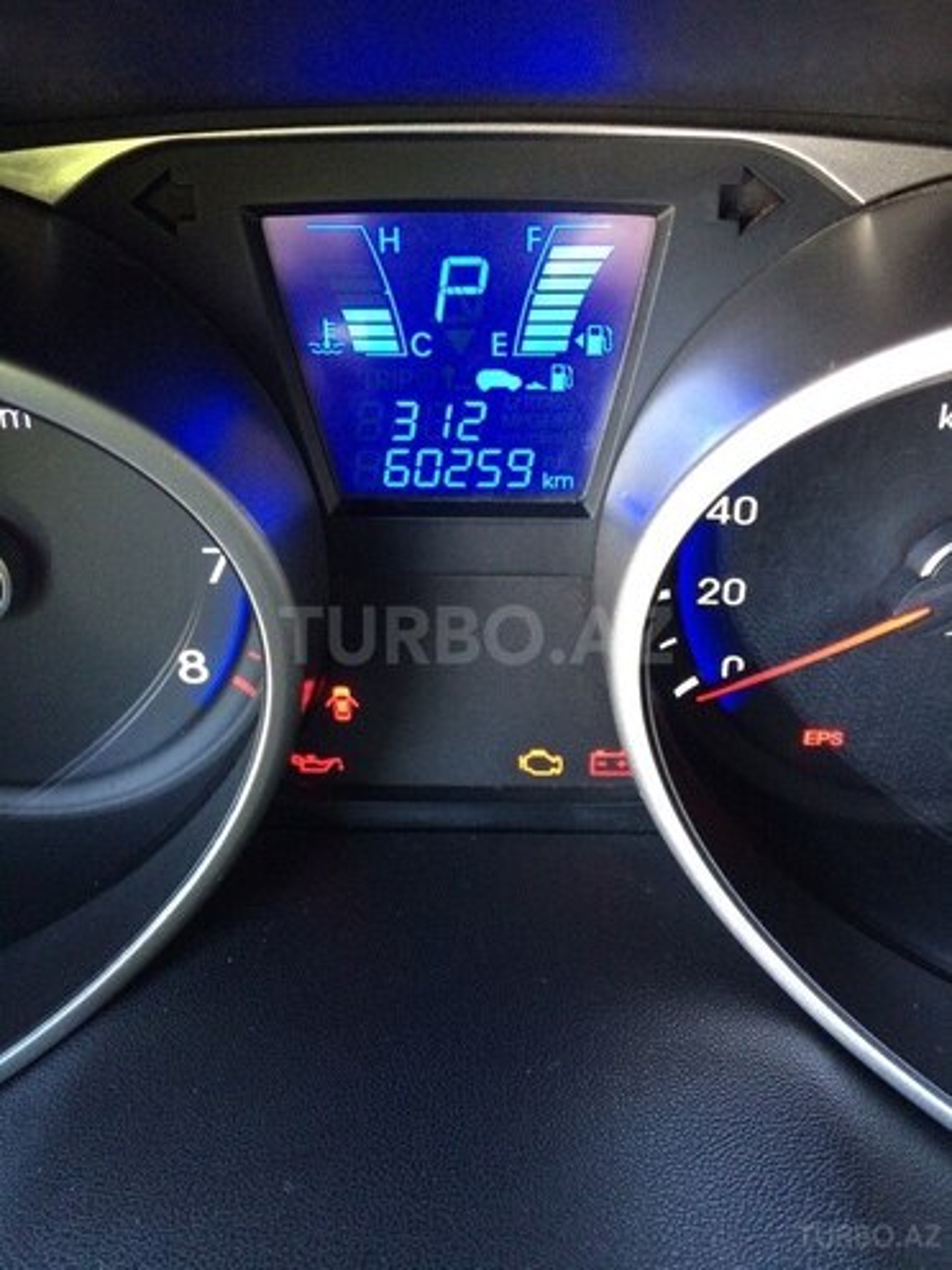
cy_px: 635
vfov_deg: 61.7
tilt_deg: -49.1
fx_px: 1063
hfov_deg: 48.2
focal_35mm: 29
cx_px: 476
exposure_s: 1/33
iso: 250
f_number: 2.2
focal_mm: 4.15
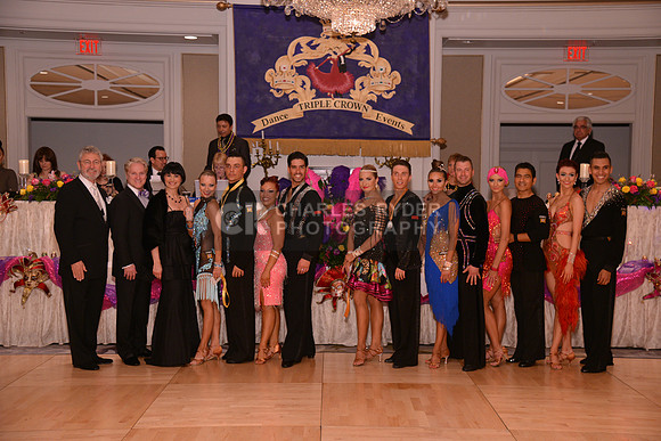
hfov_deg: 41.1
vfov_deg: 28.1
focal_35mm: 48
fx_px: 881
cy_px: 220
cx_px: 330
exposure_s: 1/250
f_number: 4.5
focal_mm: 48
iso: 1250
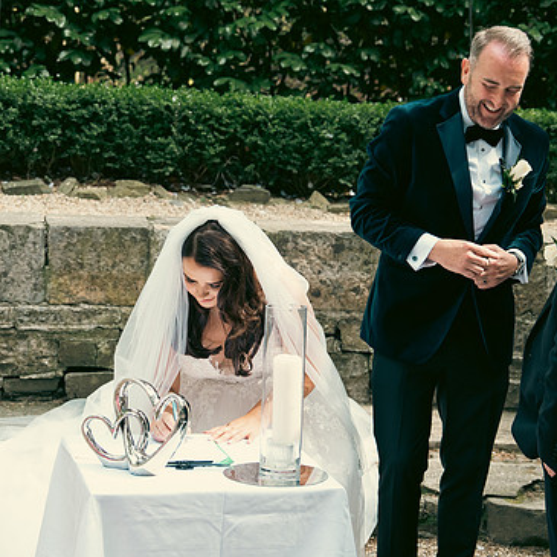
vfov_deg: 20.4
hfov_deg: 20.3
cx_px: 382
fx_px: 1547
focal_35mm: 85
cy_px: 283
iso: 400
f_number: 3.5
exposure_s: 1/200
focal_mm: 42
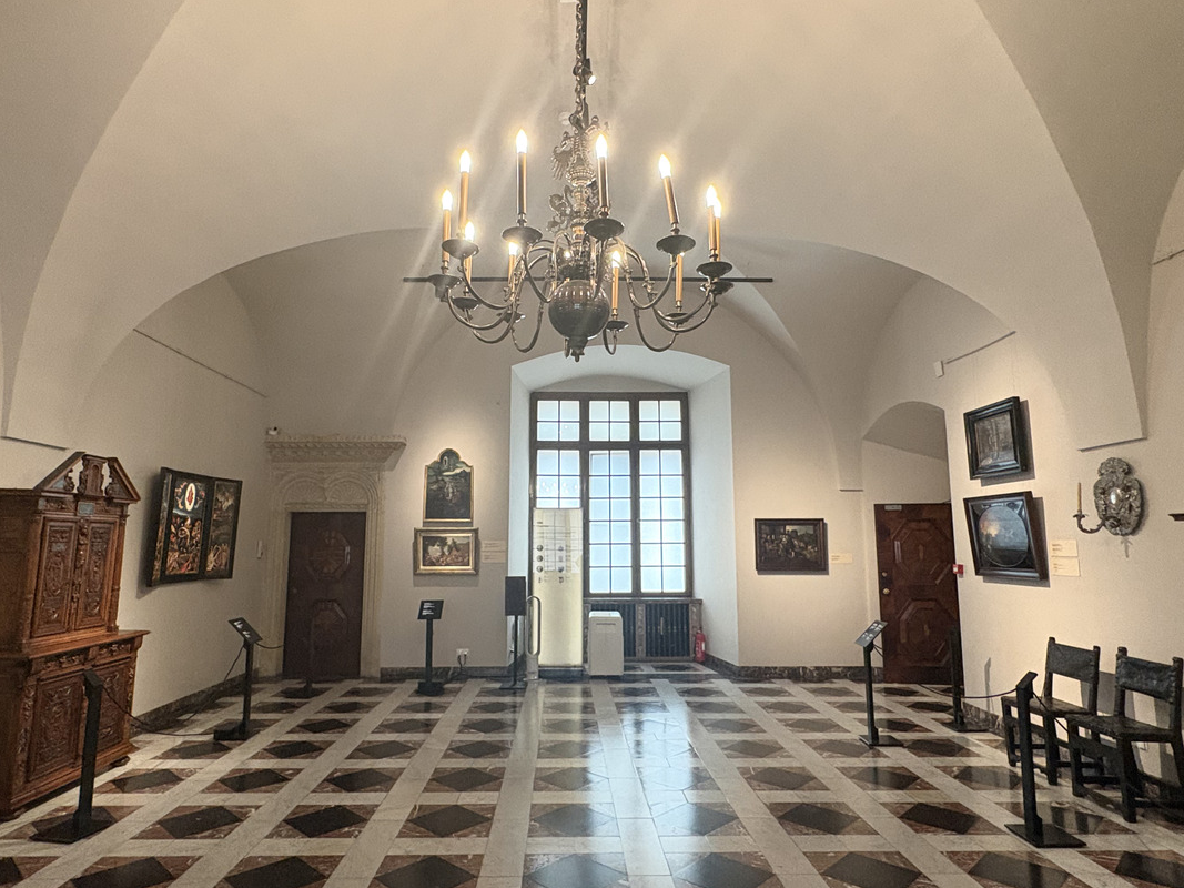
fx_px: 718
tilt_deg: +8.3
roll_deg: +0.0
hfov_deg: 79.0
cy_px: 446
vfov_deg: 63.4
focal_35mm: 21
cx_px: 571
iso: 500
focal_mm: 2.22
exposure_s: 1/50
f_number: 2.2
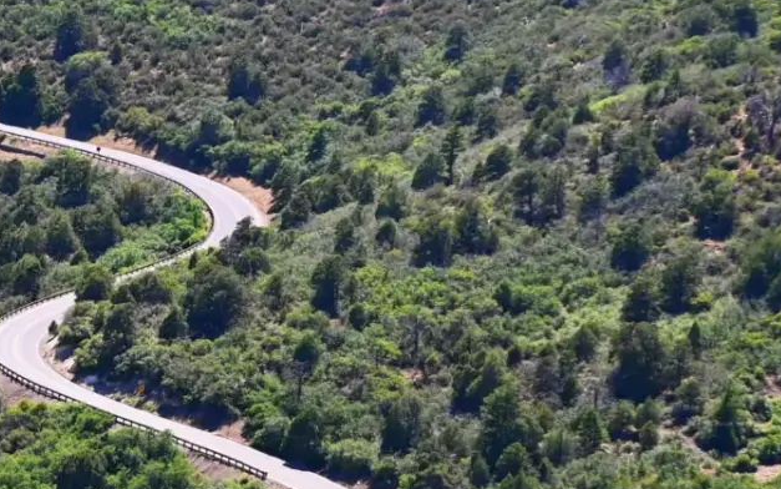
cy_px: 294
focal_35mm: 240
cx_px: 115
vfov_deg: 5.5
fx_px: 5108
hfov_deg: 8.7
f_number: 5.6
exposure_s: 1/250
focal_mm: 41
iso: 100
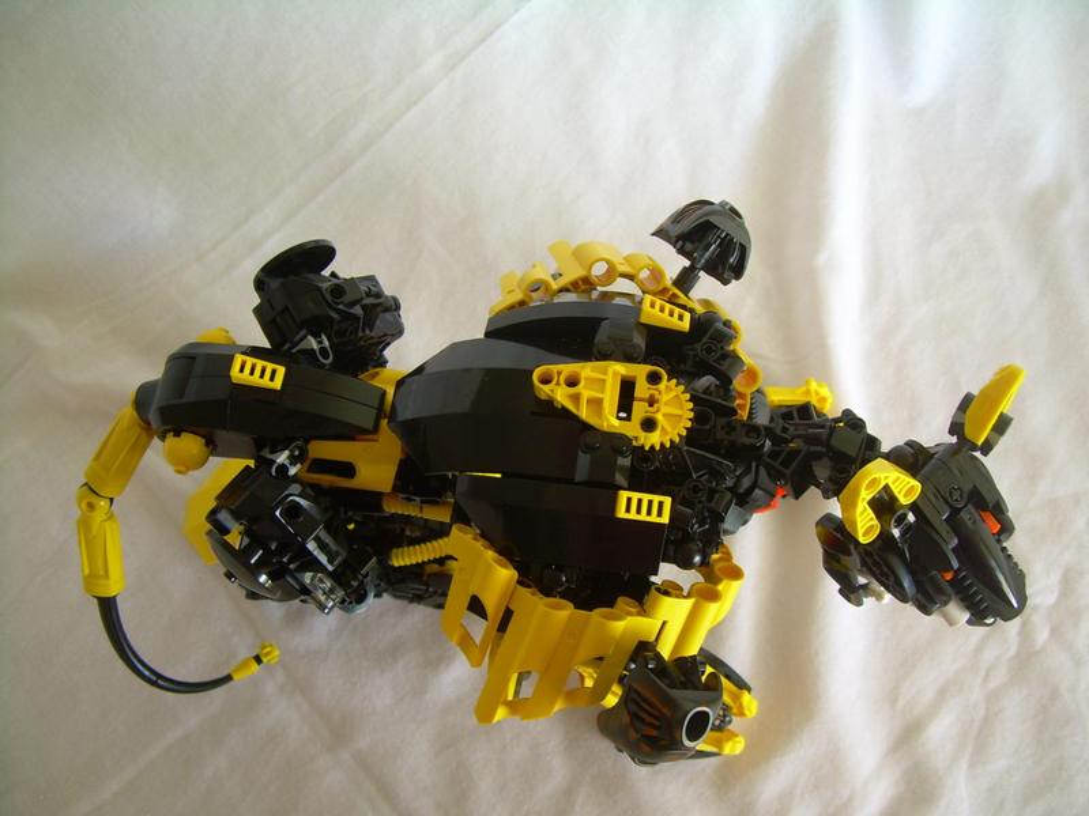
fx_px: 1195
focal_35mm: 38
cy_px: 408
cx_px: 544
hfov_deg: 49.0
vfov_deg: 37.7
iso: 50
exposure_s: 1/13.5
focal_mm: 6.3
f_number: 2.8
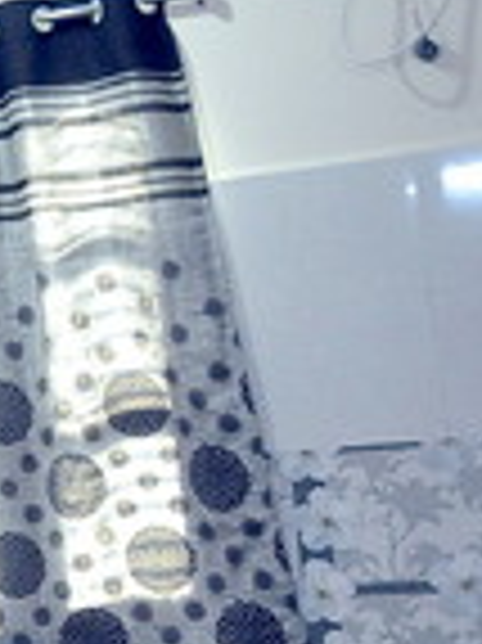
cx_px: -1011
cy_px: 203
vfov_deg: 16.0
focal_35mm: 123
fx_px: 2287
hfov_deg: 9.3
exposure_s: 1/40
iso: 1250
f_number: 4
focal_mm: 18
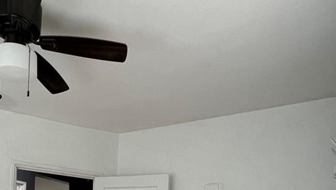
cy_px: 259
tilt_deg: -3.1
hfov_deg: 54.6
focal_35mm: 36
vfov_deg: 26.7
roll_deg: -3.6
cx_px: 126
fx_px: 321
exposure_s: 1/99
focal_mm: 1.57
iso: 100
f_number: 1.8
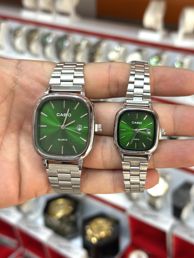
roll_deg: +1.4
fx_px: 359
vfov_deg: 39.7
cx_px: 97
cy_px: 129
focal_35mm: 48
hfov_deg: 30.3
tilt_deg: -30.6
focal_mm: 6.86
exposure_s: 1/194
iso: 80
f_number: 1.78
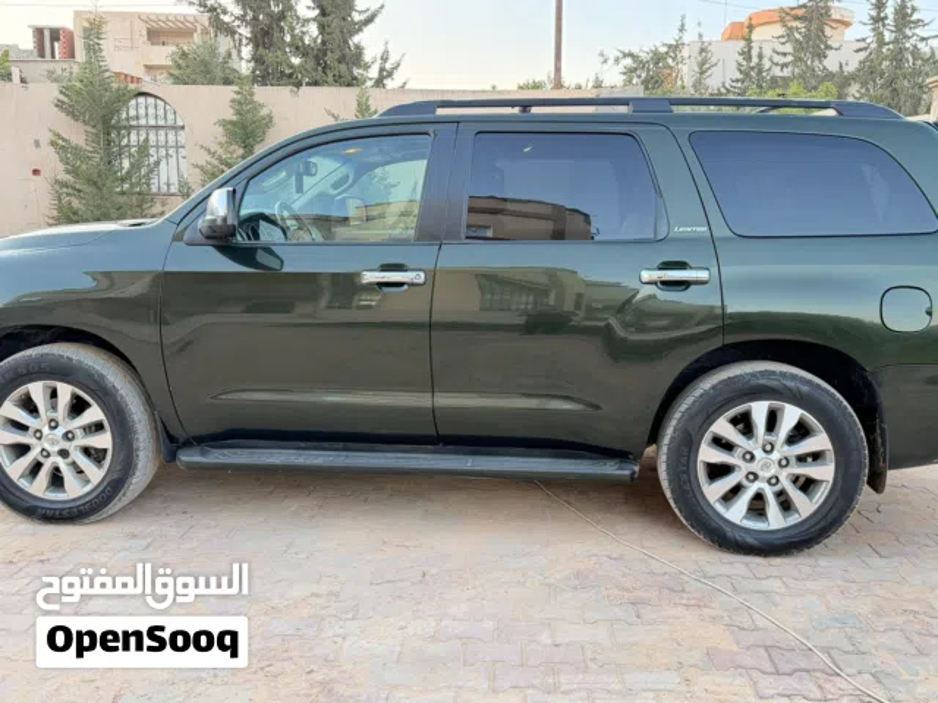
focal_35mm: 24
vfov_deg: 56.8
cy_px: 352
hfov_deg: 71.6
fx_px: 650
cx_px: 469
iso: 400
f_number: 1.78
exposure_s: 1/60
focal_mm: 6.76
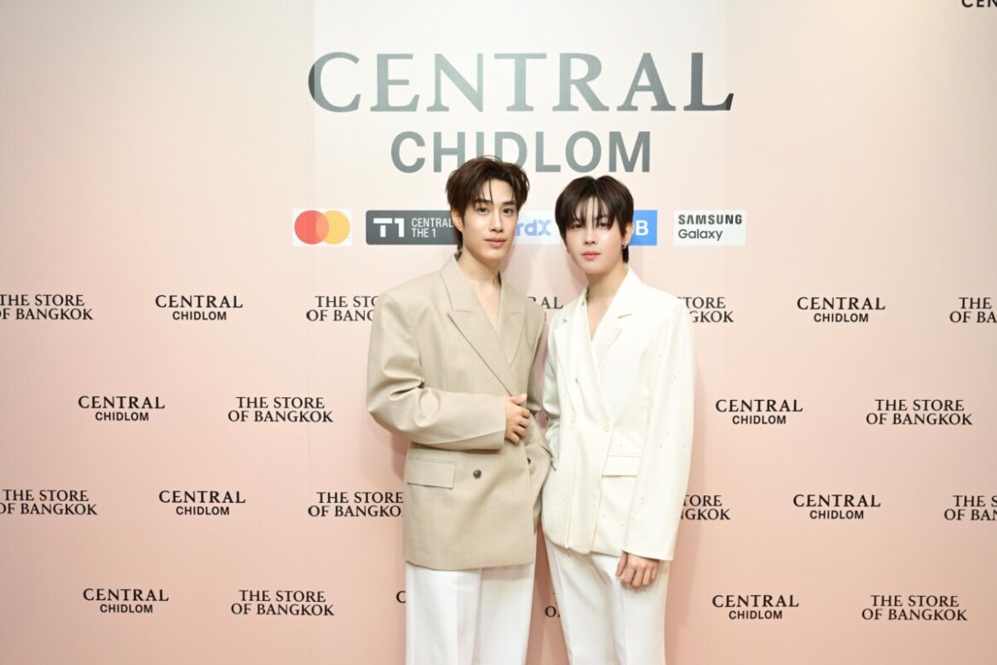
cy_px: 332
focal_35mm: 34
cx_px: 498
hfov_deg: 55.8
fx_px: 942
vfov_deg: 38.9
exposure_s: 1/160
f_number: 5
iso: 800
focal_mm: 34
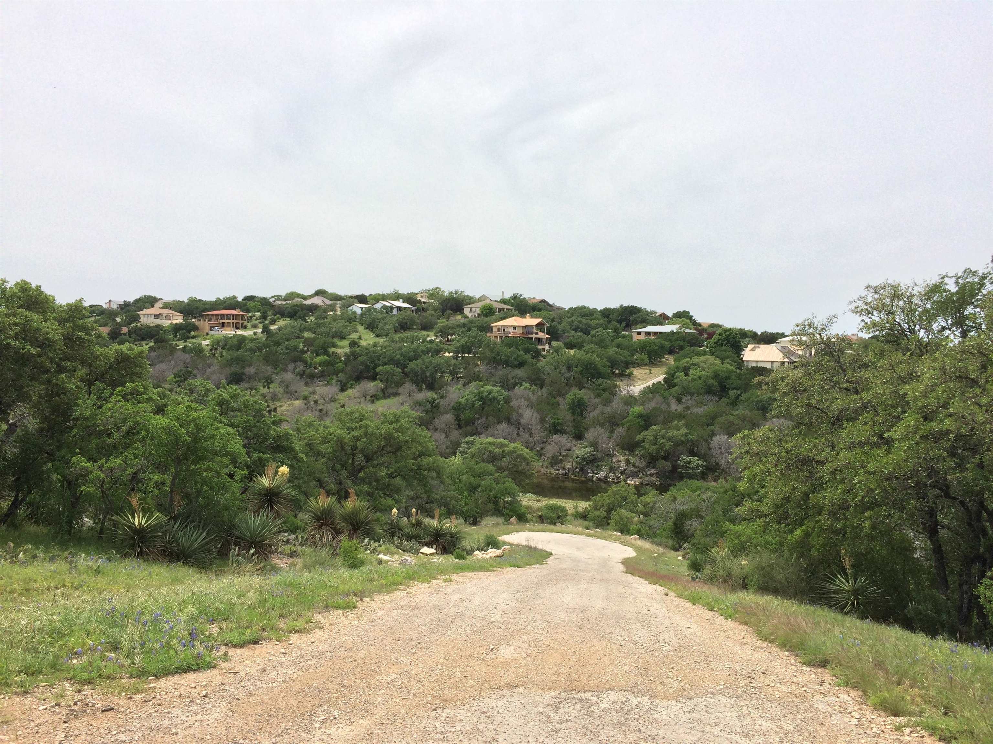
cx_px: 496
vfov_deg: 48.2
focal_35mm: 29
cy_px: 372
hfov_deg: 61.7
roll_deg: -0.1
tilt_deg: -2.7
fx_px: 832
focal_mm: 4.15
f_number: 2.2
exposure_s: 1/2053
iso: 32
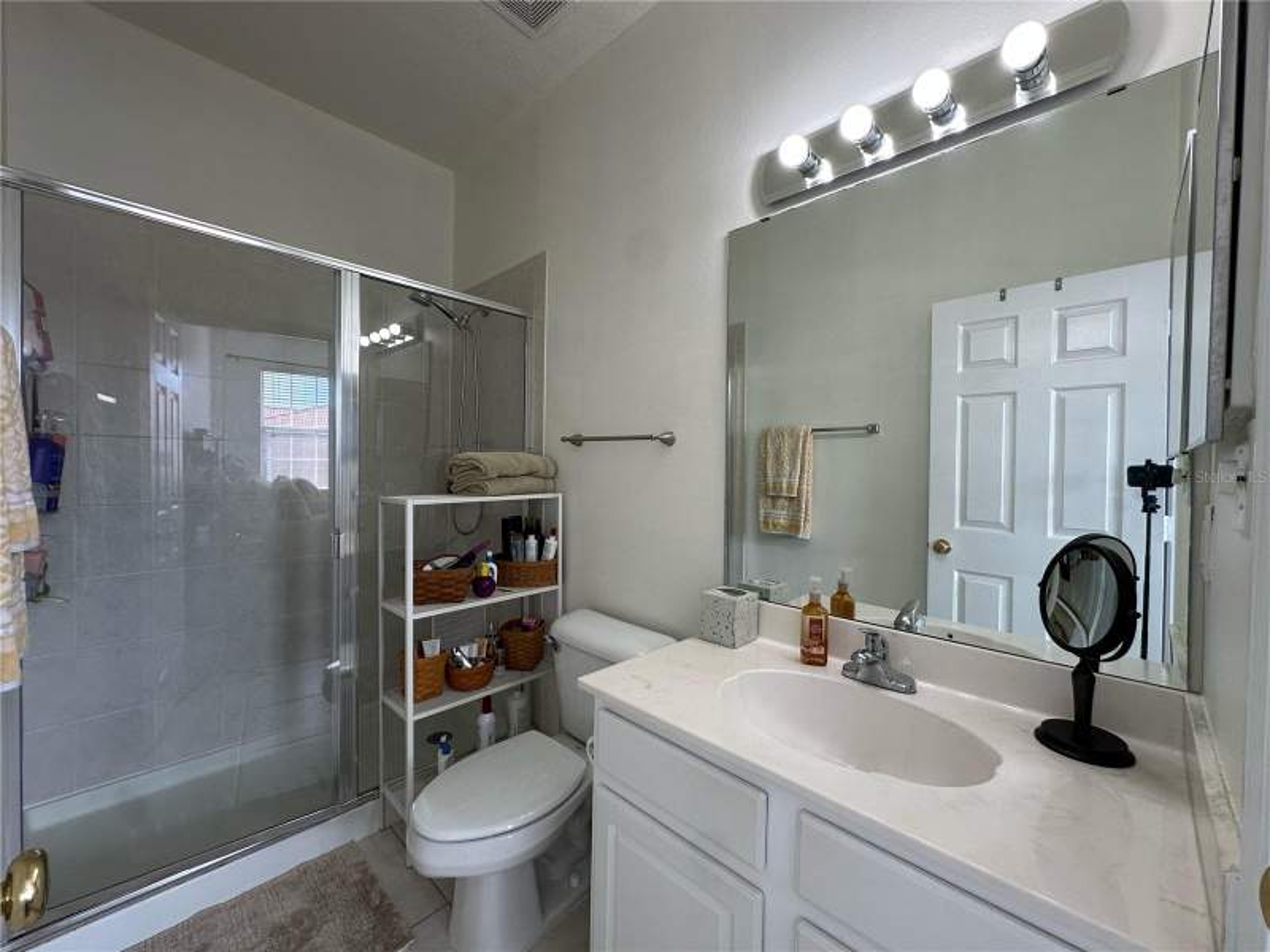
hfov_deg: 102.1
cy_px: 476
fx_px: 514
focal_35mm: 14
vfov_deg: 85.7
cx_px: 635
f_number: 2.2
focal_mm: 2.22
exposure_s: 1/120
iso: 125
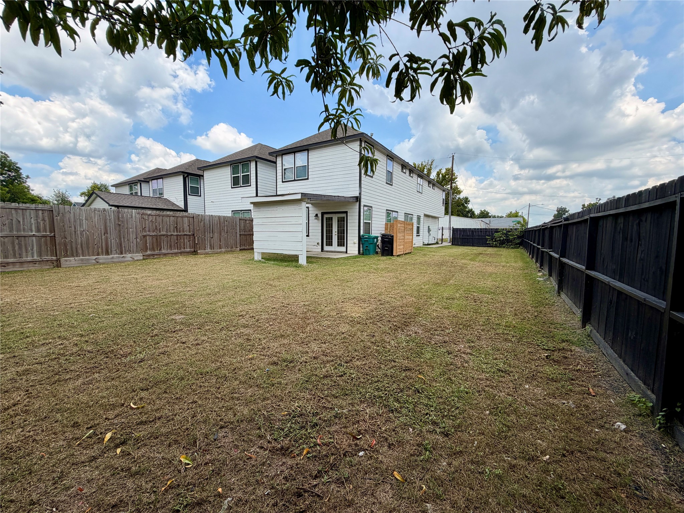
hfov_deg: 102.1
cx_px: 342
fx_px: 277
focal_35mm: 14
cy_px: 256
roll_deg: -0.4
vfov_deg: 85.7
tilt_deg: -5.8
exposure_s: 1/770
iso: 32
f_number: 2.2
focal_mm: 2.22
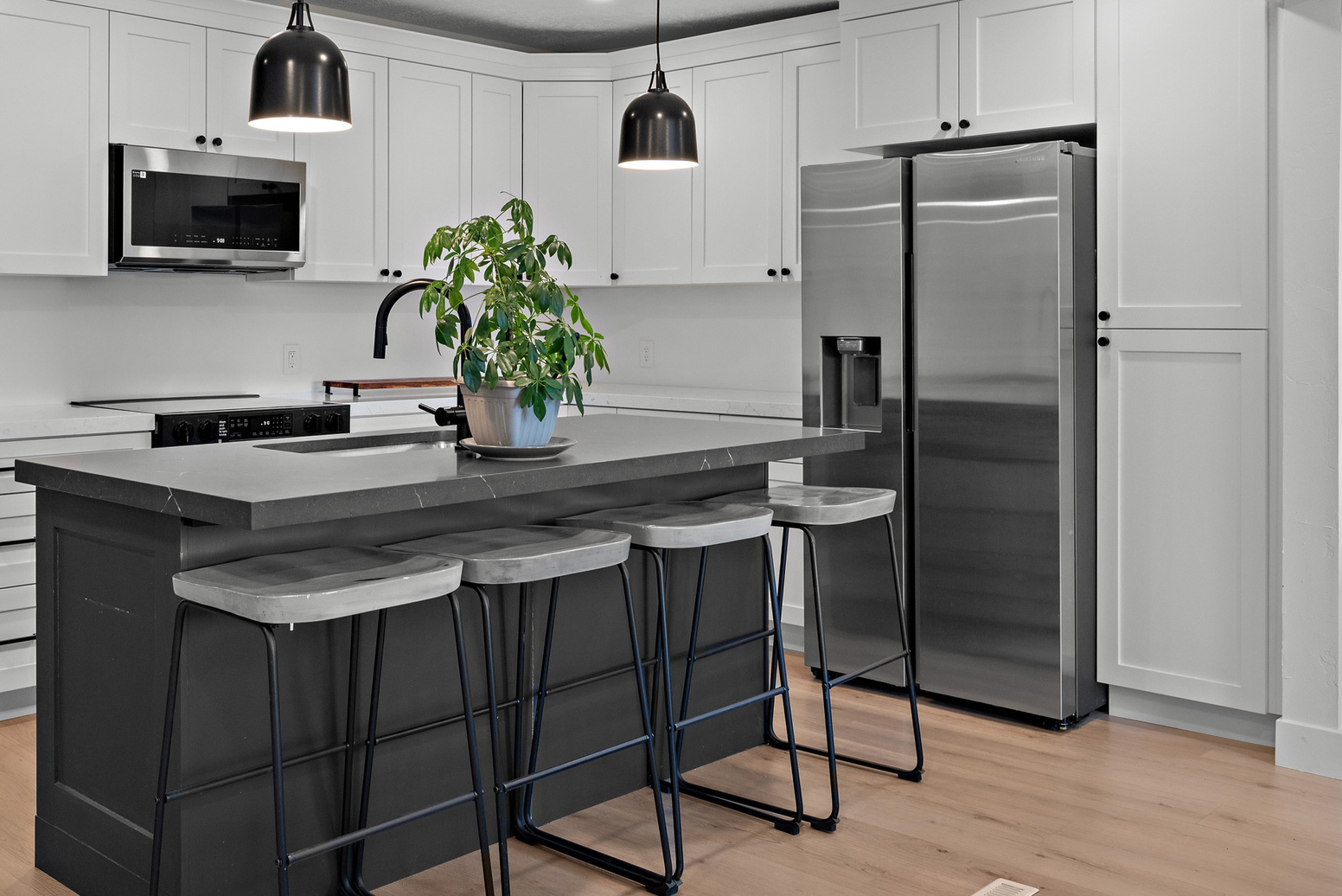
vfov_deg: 38.9
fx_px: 1255
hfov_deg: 55.7
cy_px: 308
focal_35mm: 34
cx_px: 514
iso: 500
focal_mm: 25.5
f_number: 8
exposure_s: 1/5
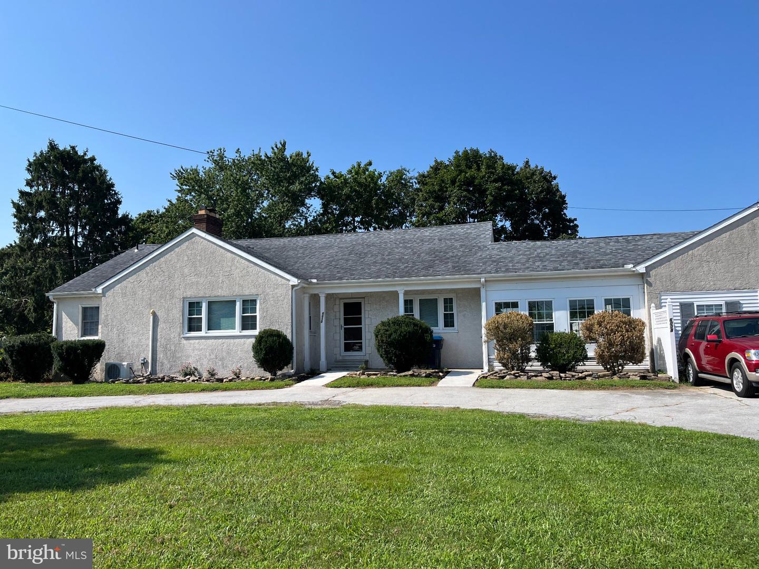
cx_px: 380
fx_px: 570
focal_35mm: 26
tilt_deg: +4.5
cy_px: 284
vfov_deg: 53.1
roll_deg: +0.8
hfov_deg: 67.3
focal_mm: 5.1
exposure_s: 1/3215
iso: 50
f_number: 1.6
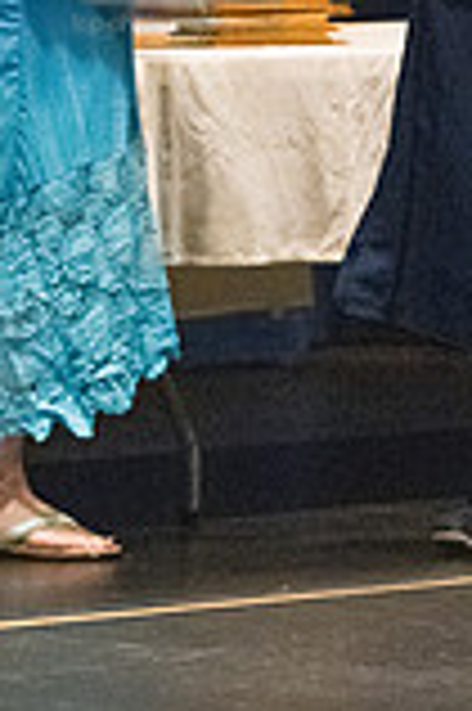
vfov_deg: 4.2
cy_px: -90
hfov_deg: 2.8
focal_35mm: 496
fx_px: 9775
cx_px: 178
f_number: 3.2
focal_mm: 116
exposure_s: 1/400
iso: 10000
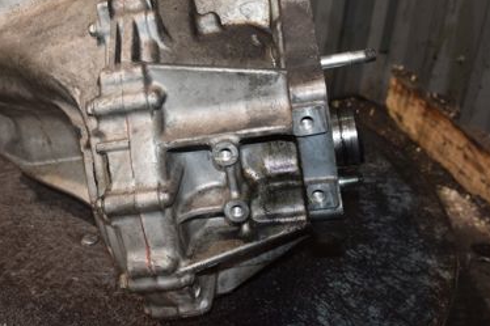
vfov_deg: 24.7
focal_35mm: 54
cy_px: 64
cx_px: 208
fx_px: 733
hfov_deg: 36.9
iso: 800
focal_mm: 21
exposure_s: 1/60
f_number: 5
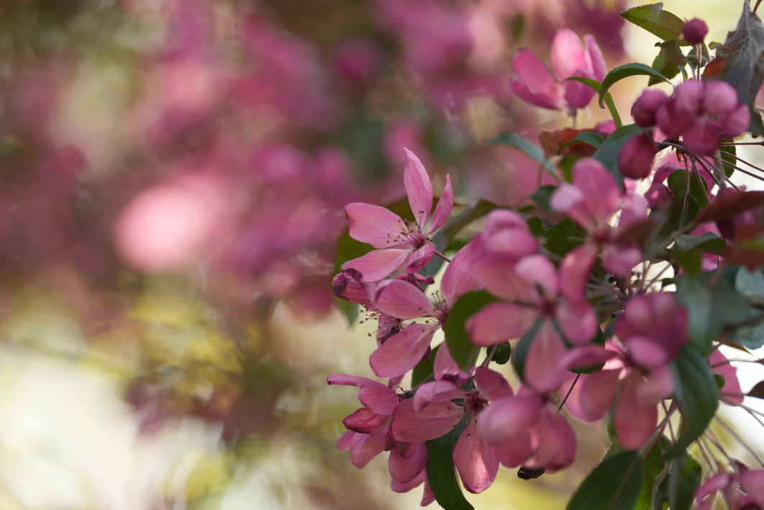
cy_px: 255
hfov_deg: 5.2
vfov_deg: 3.4
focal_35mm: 400
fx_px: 8488
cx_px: 382
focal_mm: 400
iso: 400
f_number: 4.5
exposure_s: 1/200
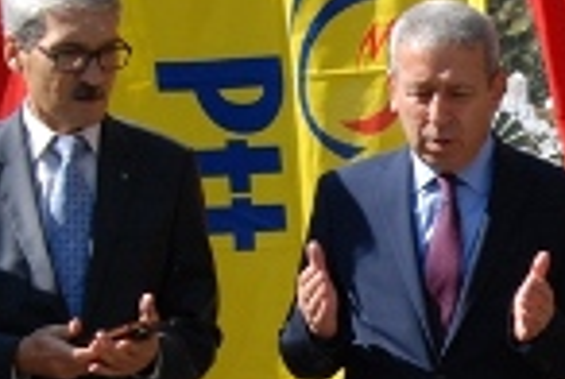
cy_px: 393
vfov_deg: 9.1
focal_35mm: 151
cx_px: 619
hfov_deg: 13.3
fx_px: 2378
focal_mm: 23
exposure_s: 1/320
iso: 400
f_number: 9
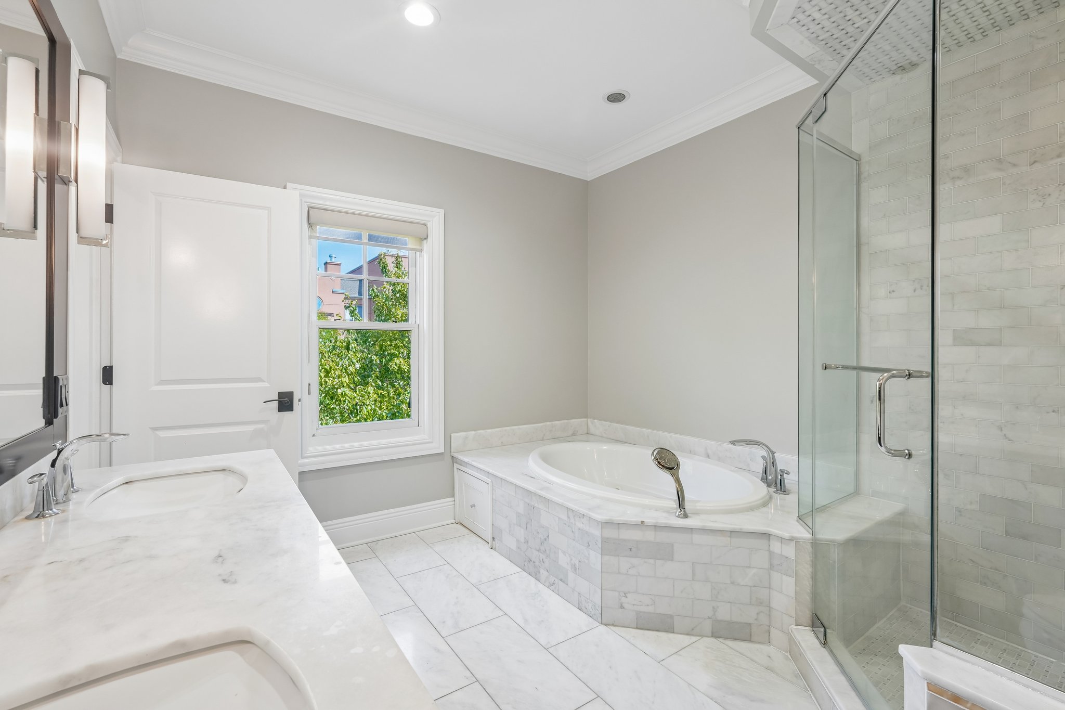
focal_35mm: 16
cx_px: 532
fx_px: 473
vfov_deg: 73.7
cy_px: 355
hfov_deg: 96.7
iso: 400
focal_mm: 16
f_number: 9
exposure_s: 1/15
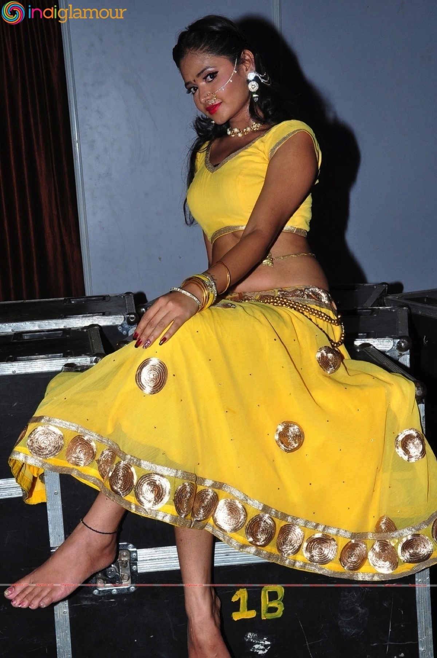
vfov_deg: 38.9
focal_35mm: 51
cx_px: 218
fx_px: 931
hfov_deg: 26.4
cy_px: 329
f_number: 16
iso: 500
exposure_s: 1/125
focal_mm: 34
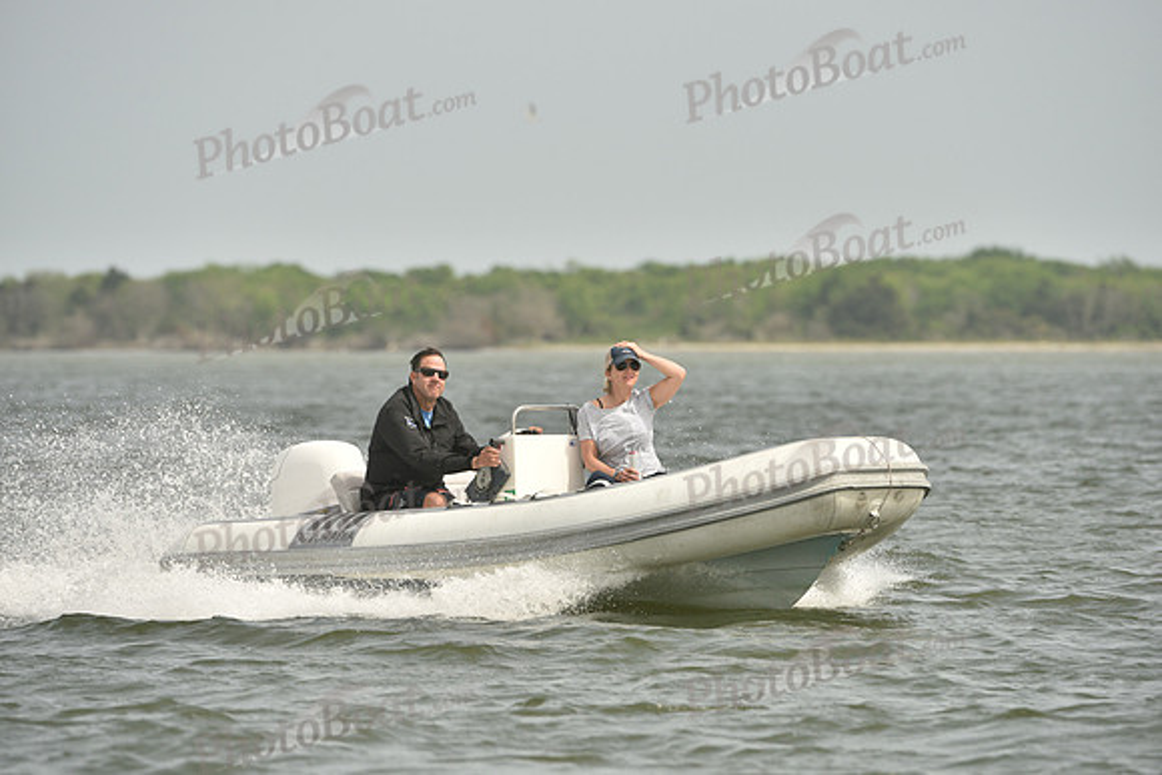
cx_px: 581
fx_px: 9685
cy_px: 388
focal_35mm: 300
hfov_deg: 6.9
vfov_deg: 4.6
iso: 320
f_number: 7.1
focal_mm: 300
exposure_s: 1/1250
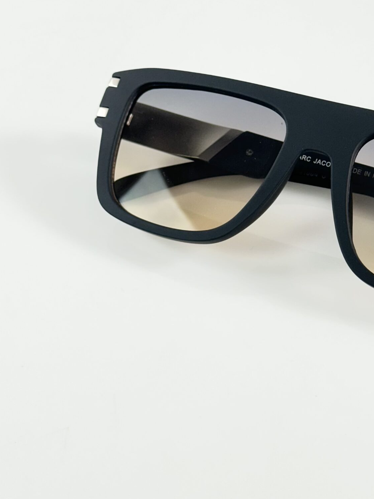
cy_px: 209
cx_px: 318
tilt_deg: -44.1
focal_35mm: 82
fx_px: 1181
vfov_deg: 23.8
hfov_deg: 17.8
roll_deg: +2.2
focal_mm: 6.86
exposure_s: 1/100
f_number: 1.78
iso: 50
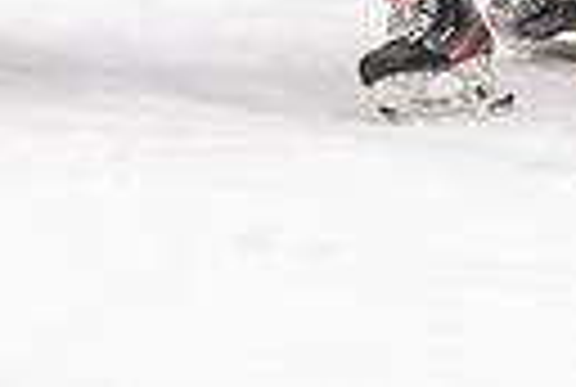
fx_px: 8997
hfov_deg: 3.7
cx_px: 127
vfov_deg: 2.5
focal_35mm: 561
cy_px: -479
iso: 4000
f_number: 2.8
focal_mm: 105
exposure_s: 1/800
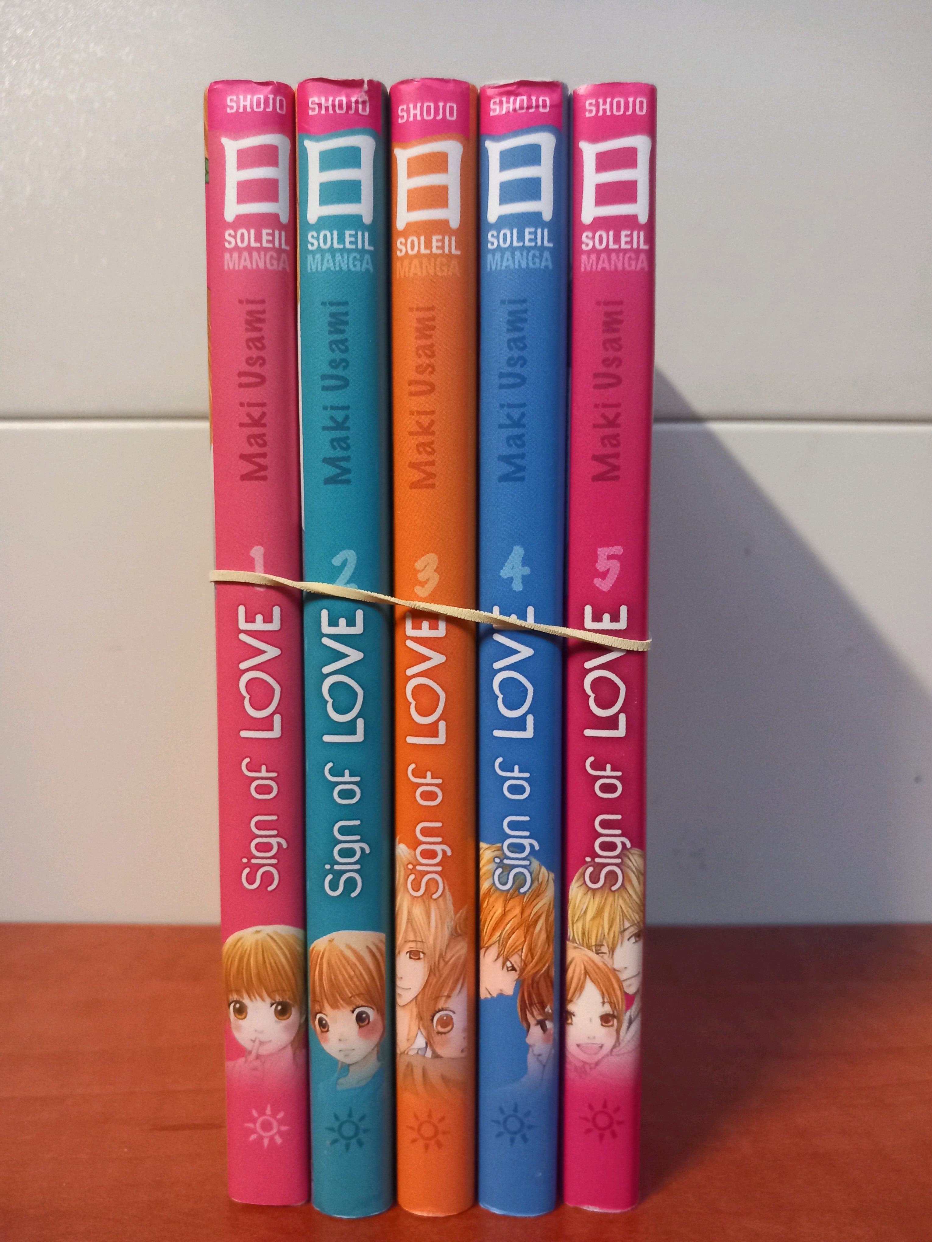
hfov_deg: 51.4
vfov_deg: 65.3
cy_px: 621
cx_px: 466
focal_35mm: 27
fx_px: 969
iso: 500
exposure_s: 1/20
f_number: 1.8
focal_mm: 4
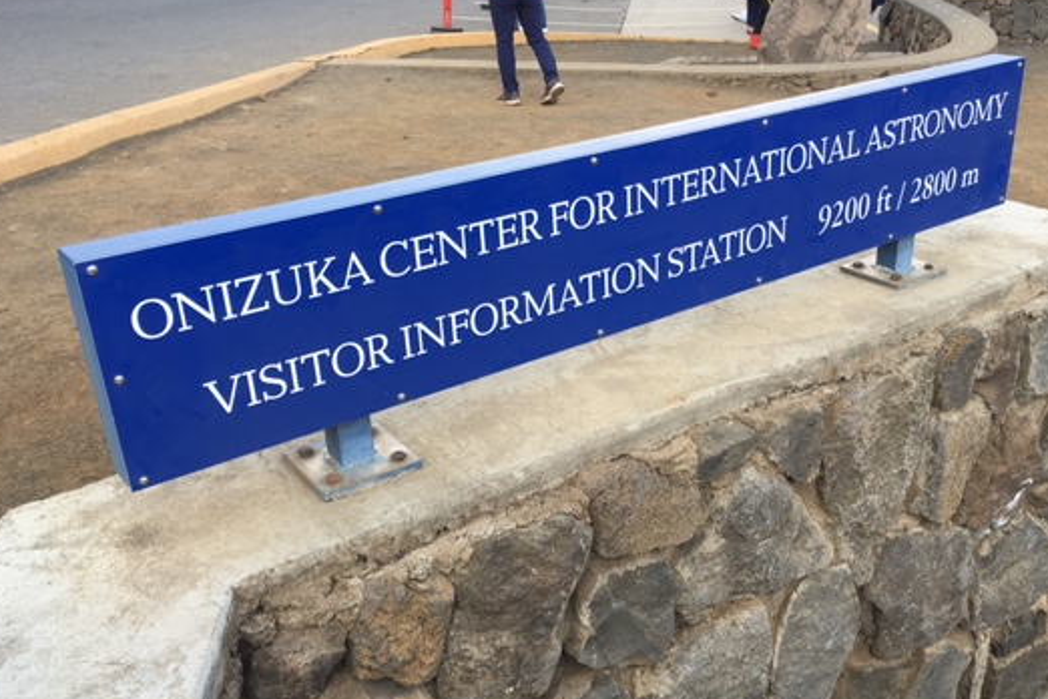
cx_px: 612
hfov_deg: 51.6
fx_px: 1077
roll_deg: +0.5
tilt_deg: -26.7
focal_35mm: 37
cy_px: 392
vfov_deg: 35.9
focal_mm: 4.15
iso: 25
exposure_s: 1/175
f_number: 2.2
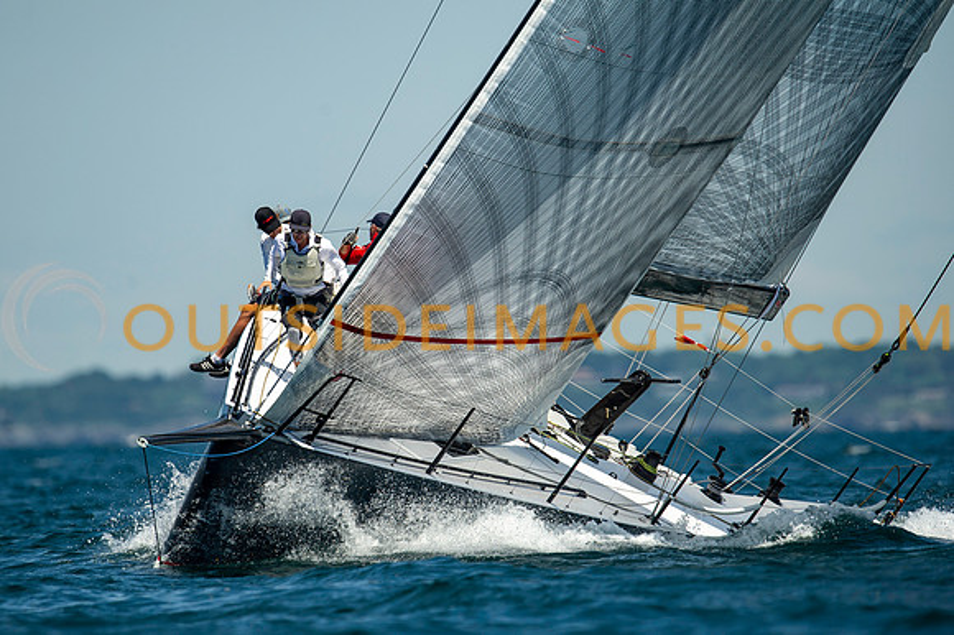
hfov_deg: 3.0
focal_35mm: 687
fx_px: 18184
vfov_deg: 2.0
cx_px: 417
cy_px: 341
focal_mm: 600
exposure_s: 1/3200
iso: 400
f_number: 5
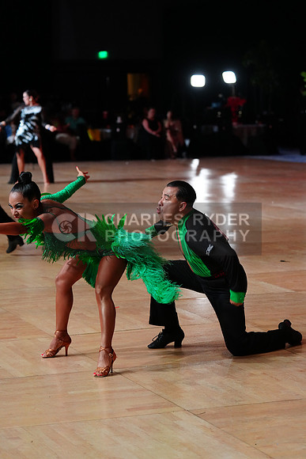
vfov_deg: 20.0
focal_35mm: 102
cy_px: 230
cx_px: 153
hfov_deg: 13.4
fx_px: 1300
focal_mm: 102
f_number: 4
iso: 3200
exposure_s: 1/250
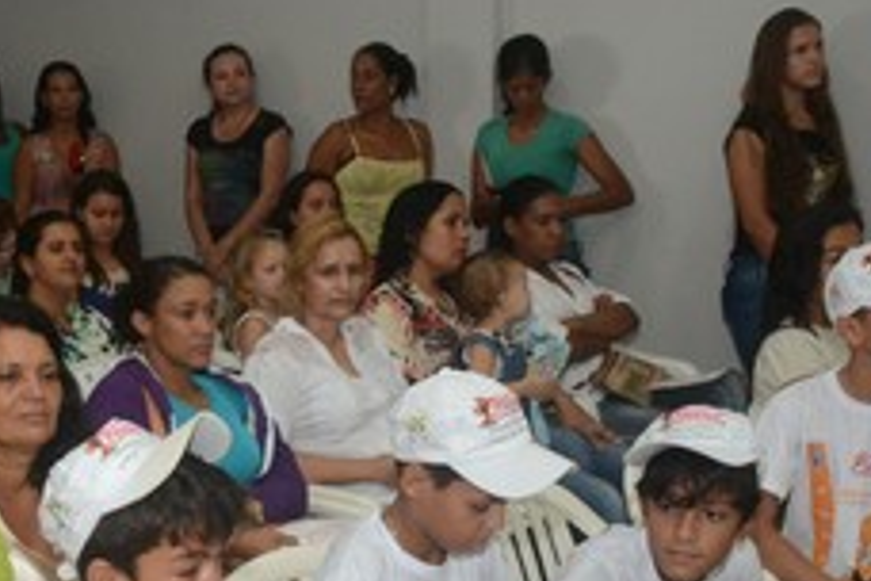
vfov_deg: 20.5
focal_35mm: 65
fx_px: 1573
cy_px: 527
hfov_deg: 30.4
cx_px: 206
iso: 1600
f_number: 3.8
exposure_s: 1/125
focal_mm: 22
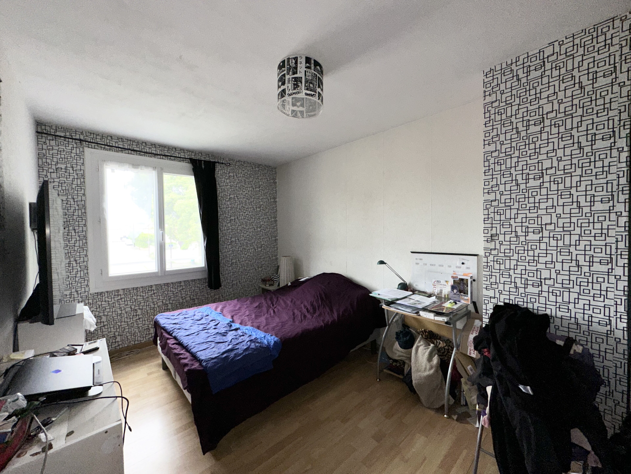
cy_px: 237
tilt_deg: -1.2
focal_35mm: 14
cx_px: 316
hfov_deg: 102.1
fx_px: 255
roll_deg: +0.5
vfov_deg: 85.7
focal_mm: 2.22
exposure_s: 1/122
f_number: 2.2
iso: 40
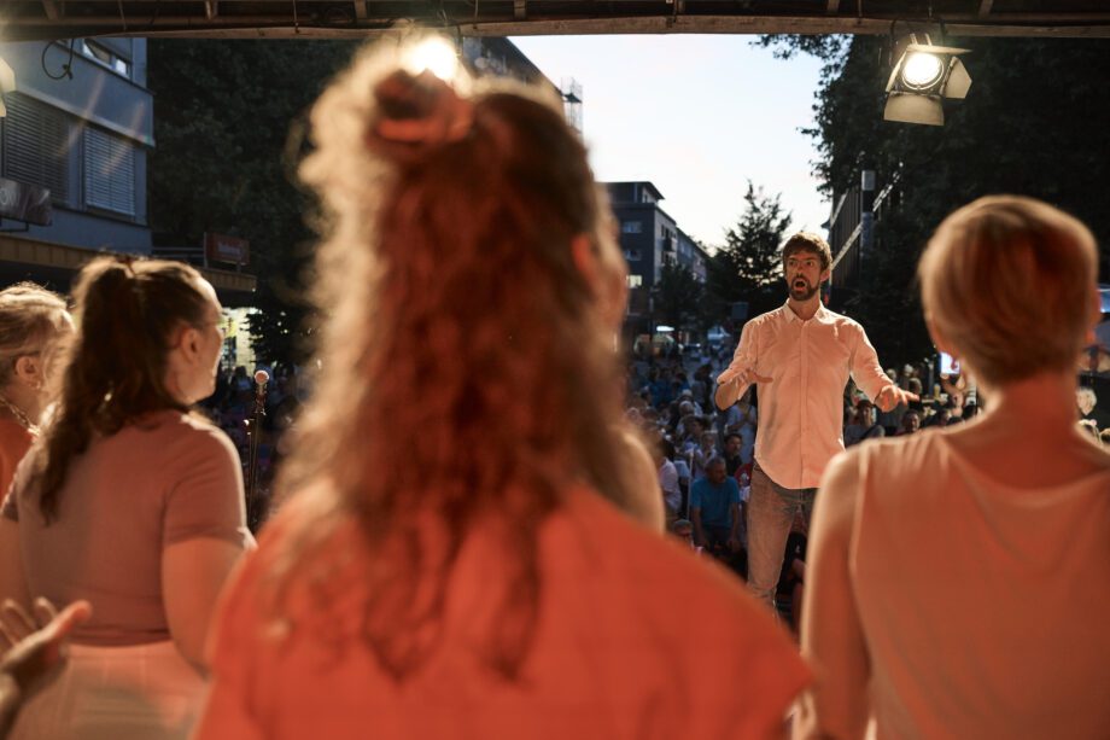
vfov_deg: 37.8
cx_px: 555
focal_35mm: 35
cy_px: 370
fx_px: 1079
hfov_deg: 54.4
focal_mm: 35
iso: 1000
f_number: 2.8
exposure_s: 1/200
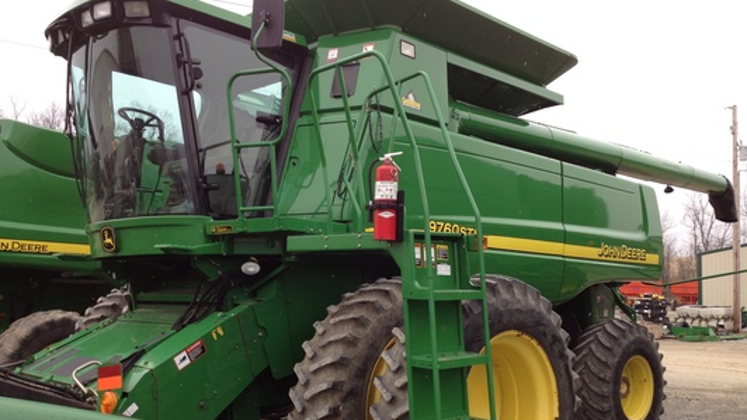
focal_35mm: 39
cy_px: 229
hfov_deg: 51.6
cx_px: 379
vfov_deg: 30.4
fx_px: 772
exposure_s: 1/267
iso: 50
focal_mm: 4.28
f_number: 2.4
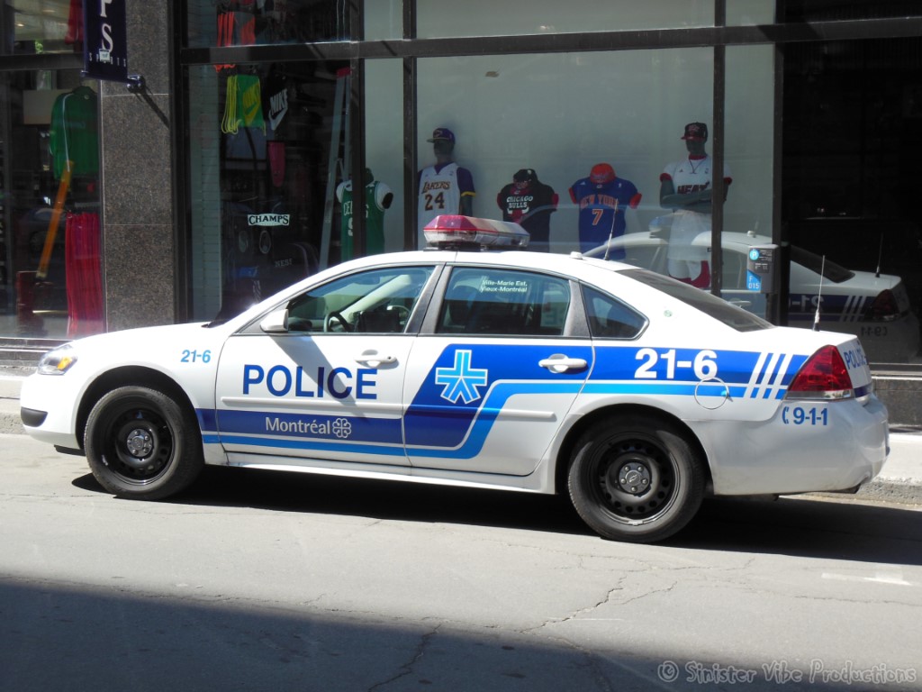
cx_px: 461
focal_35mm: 57
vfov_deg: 25.7
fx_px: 1518
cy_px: 346
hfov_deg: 33.8
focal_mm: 10.2
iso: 125
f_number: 4.1
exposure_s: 1/400
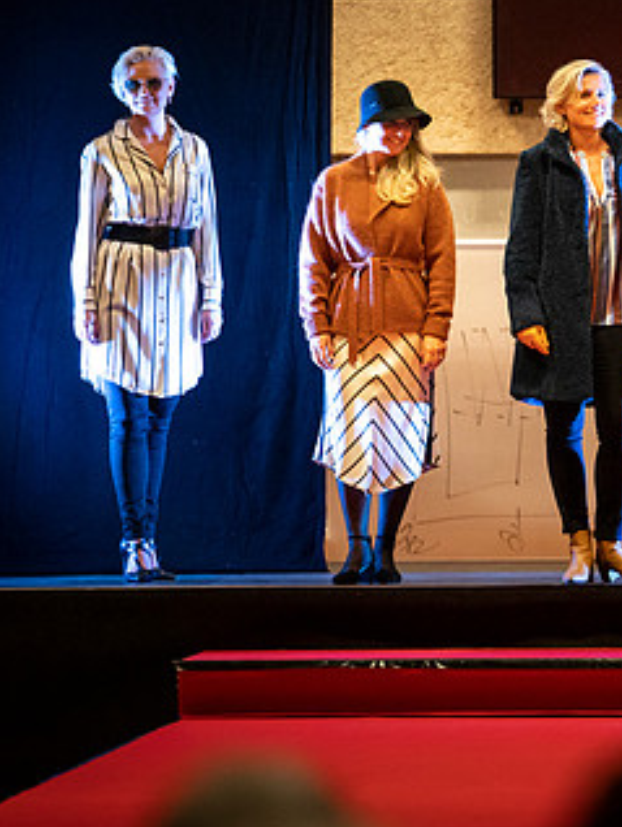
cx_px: 600
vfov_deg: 5.0
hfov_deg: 3.8
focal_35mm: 396
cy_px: 325
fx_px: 9475
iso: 8000
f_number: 2.8
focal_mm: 198
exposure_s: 1/200
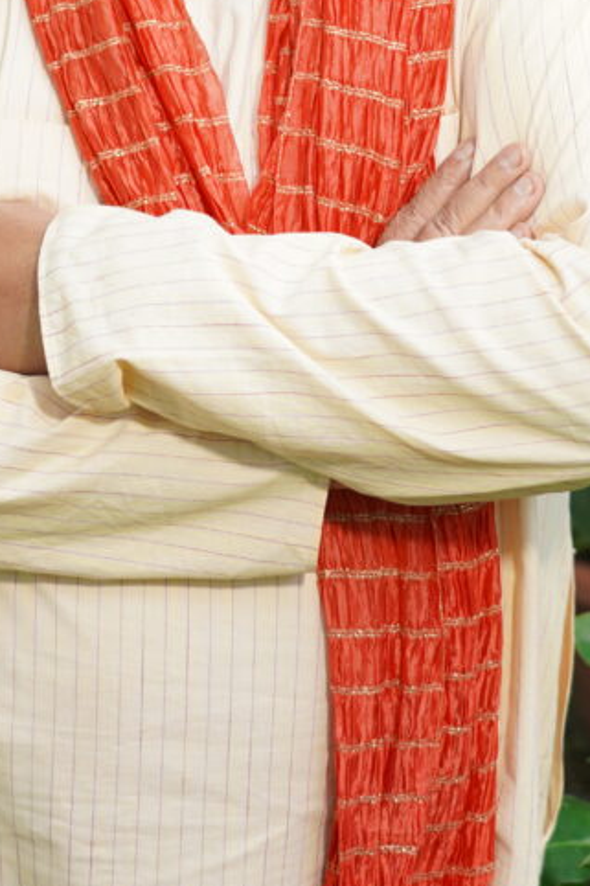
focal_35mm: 102
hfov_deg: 13.4
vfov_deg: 19.5
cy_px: 2
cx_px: 174
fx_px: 2509
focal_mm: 48
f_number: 4
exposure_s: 1/160
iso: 200
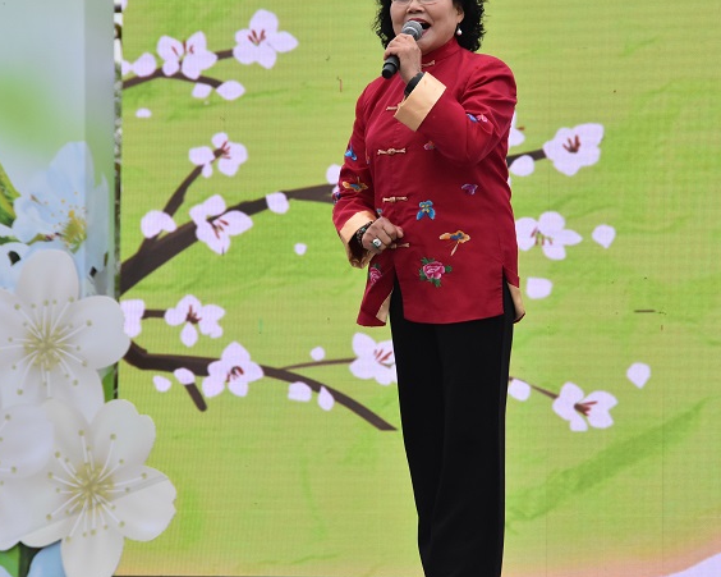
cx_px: 394
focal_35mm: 270
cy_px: 246
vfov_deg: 5.7
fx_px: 5753
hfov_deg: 7.2
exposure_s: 1/1000
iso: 800
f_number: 8
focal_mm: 135
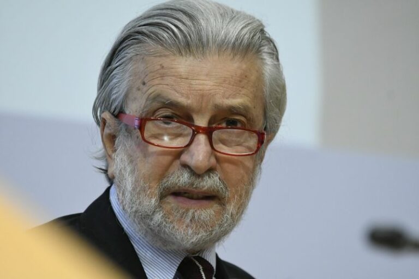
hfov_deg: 7.8
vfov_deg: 5.2
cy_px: 140
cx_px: 210
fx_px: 3055
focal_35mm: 262
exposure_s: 1/500
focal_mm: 175
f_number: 4.5
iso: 4000
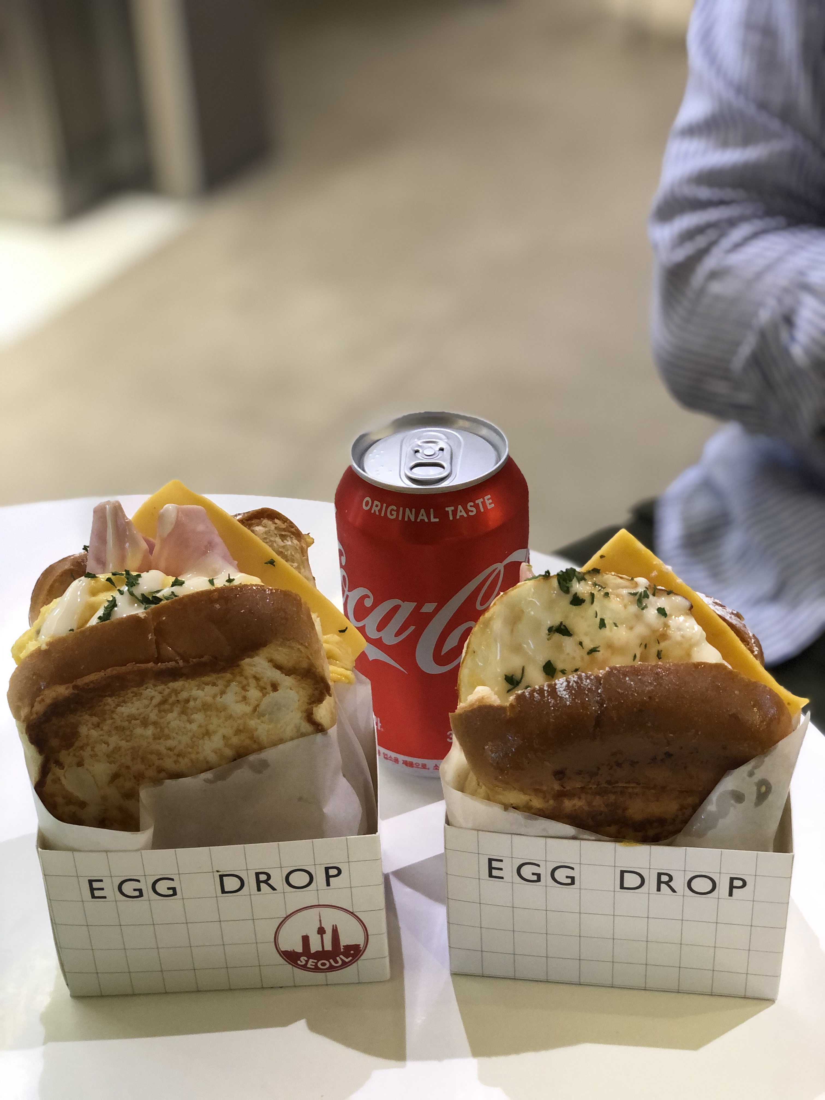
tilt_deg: -31.4
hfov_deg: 28.0
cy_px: 550
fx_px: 1652
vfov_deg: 36.8
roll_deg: +3.4
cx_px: 412
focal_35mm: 52
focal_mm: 6
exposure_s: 1/30
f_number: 2.4
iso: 100
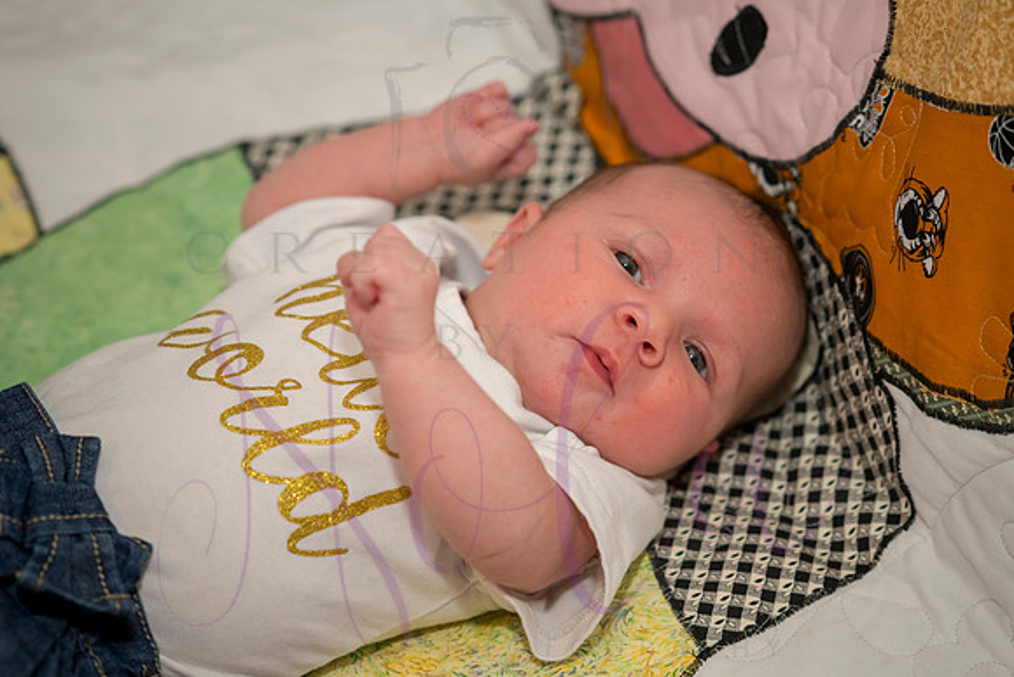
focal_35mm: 85
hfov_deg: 23.9
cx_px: 507
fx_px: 2395
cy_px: 338
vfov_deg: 16.1
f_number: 4
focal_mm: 85
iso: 800
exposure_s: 1/160
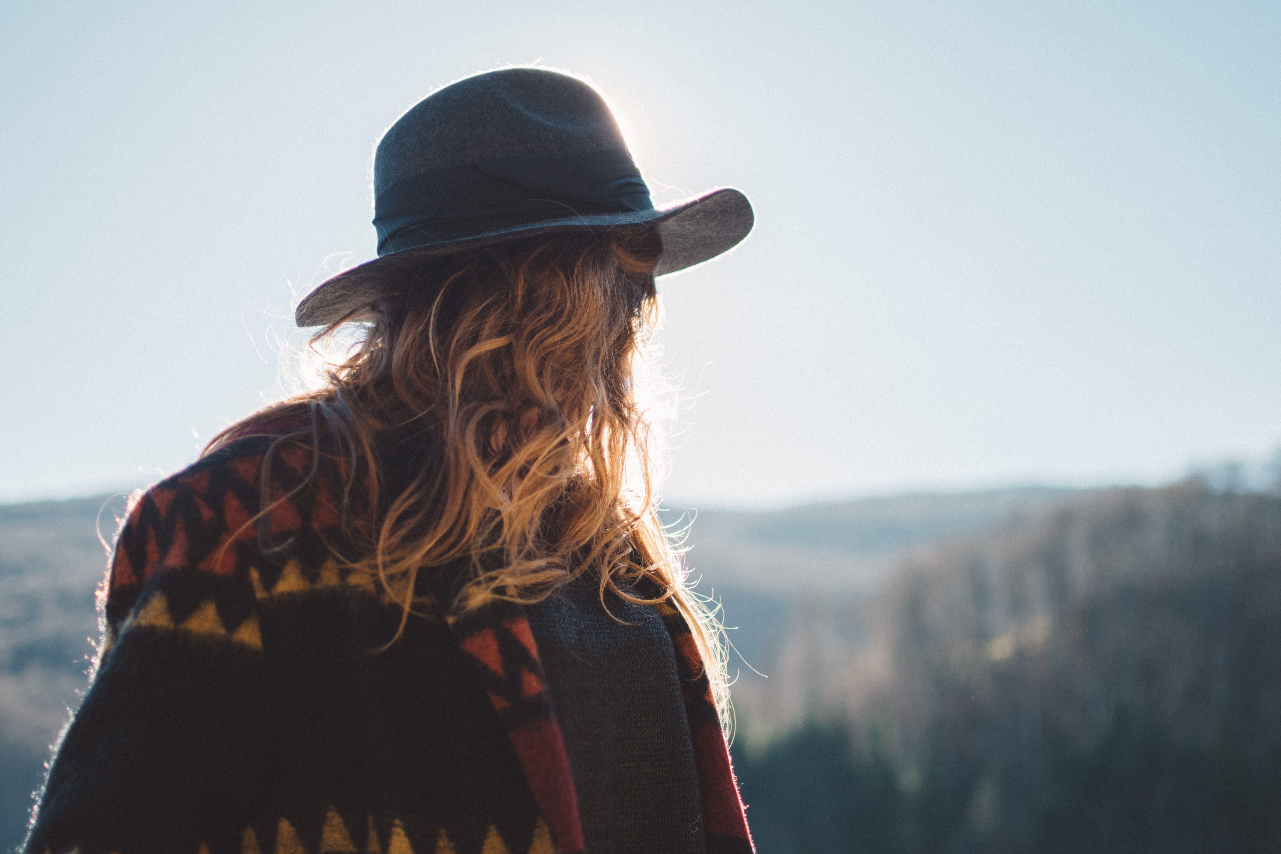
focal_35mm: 52
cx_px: 640
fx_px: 1868
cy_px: 427
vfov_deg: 25.8
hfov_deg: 37.9
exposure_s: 1/1250
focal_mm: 35
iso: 100
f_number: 1.8
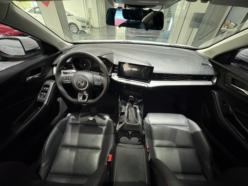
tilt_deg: -39.6
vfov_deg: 85.7
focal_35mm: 14
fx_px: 100
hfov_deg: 102.1
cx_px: 124
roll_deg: -2.2
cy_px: 93
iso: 800
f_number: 2.2
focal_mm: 2.22
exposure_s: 1/33
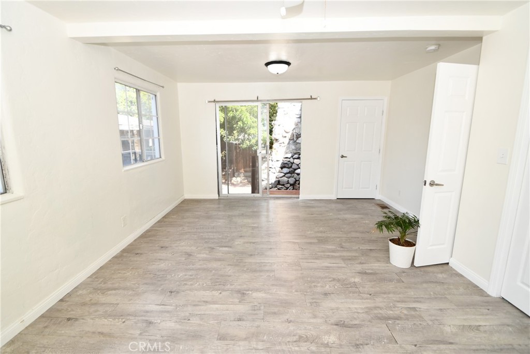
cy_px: 177
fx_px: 221
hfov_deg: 100.4
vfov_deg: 77.3
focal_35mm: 15
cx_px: 265
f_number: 5
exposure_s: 1/100
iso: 200
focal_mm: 10
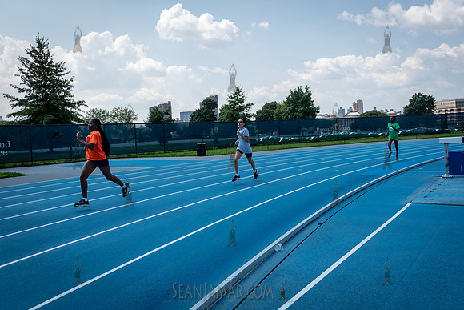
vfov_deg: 40.3
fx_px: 422
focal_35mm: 33
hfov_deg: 57.6
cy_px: 155
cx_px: 239
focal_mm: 31
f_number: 5.6
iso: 250
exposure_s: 1/1250
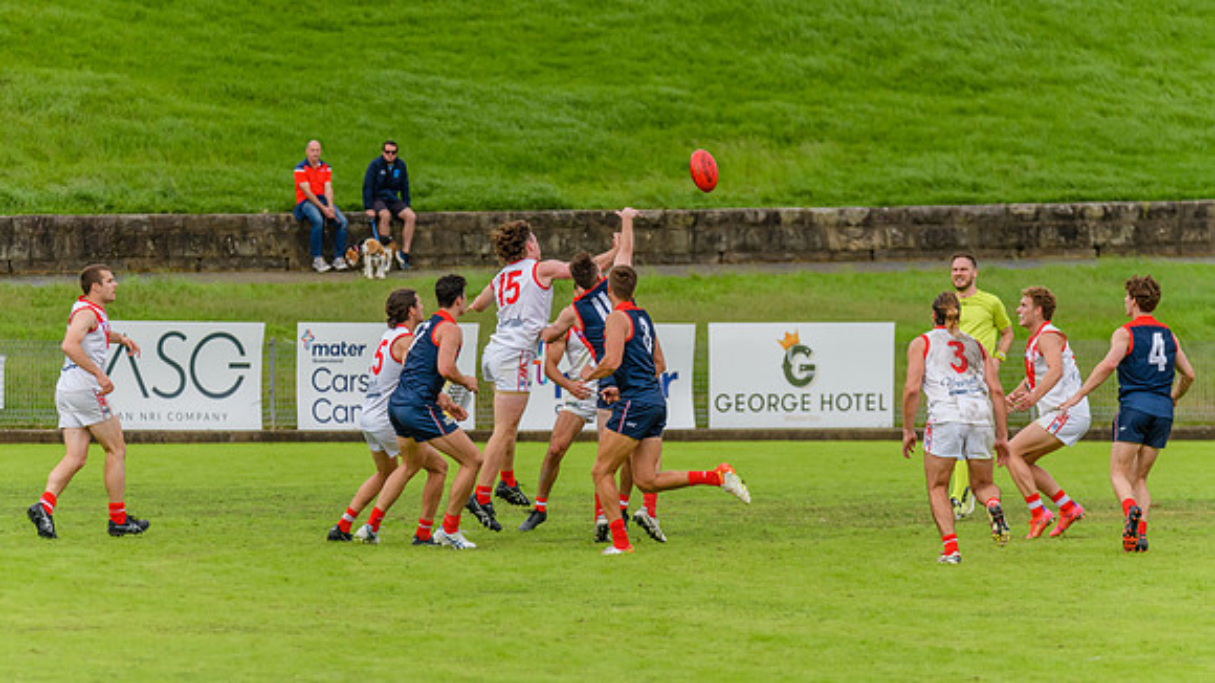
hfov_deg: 6.9
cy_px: 284
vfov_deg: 3.9
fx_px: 10028
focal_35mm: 311
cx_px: 594
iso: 800
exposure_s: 1/1600
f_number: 9
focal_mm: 280
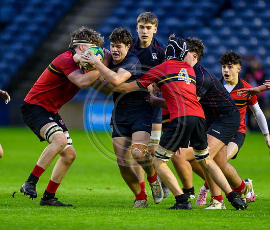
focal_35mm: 894
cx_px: 125
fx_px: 7318
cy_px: 153
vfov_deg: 1.8
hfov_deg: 2.1
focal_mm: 560
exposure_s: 1/1000
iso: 8000
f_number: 4
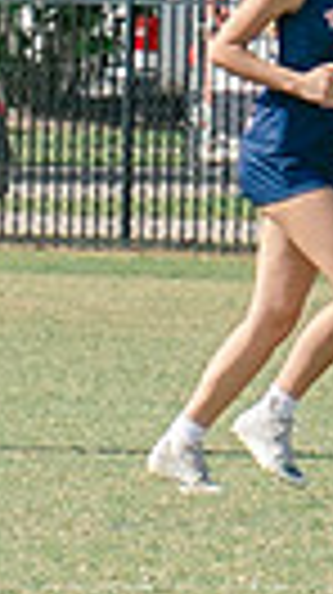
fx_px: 16131
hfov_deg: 1.2
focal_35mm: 1025
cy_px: 542
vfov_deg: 2.1
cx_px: 1636
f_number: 5.6
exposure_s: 1/1000
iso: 250
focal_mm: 70
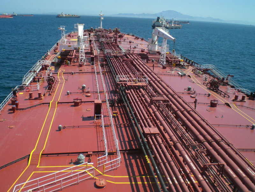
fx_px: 280
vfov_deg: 37.7
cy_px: 96
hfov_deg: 49.0
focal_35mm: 38
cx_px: 128
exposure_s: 1/400
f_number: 4.4
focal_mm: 6.3
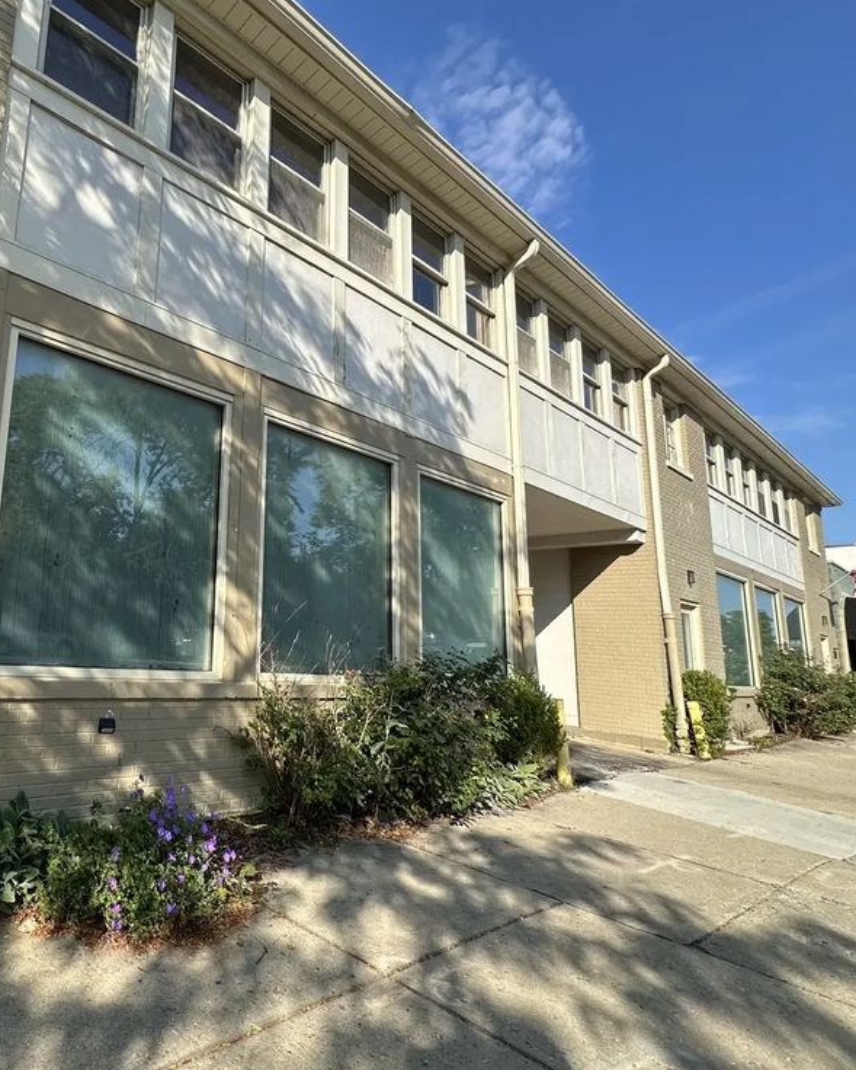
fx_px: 602
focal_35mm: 19
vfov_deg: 83.3
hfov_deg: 62.1
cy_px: 529
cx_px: 121
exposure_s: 1/662
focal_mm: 2.22
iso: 40
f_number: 2.2
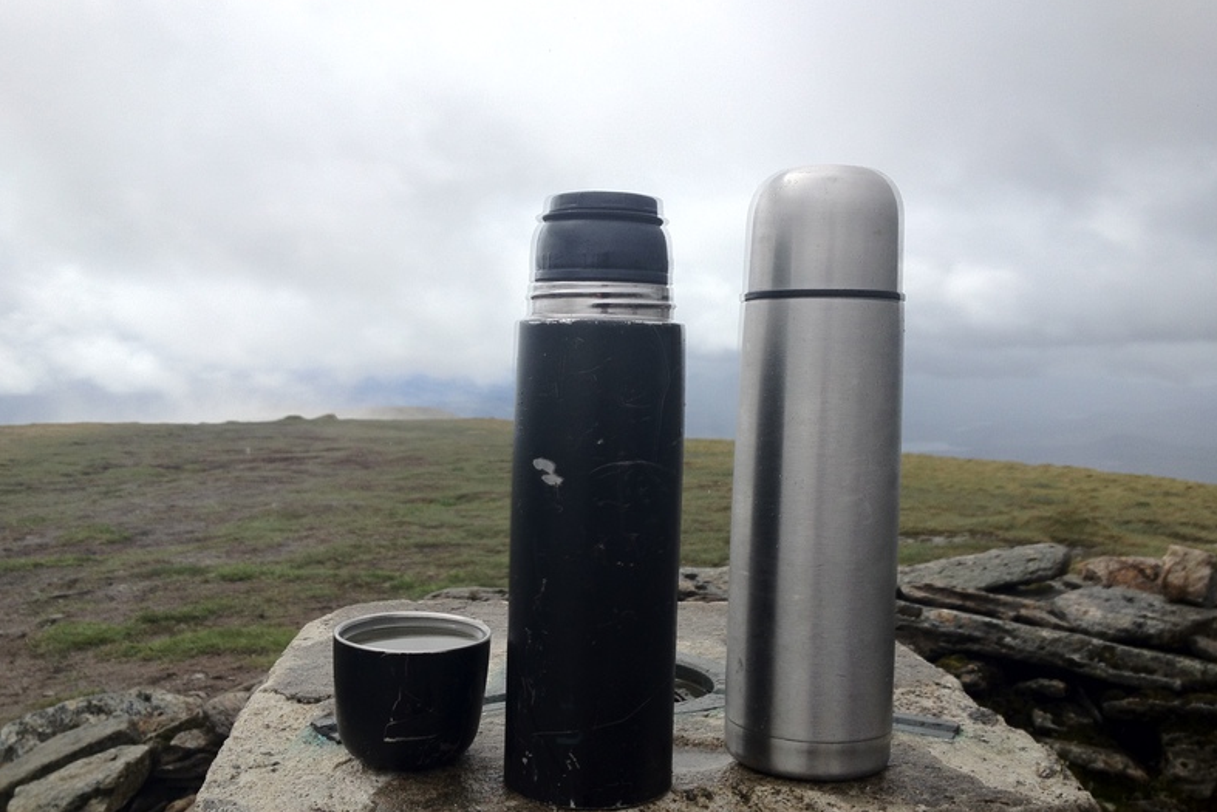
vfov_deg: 35.9
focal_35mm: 37
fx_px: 1251
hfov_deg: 51.9
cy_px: 456
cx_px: 603
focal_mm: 4.28
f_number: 2.4
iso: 64
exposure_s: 1/2045
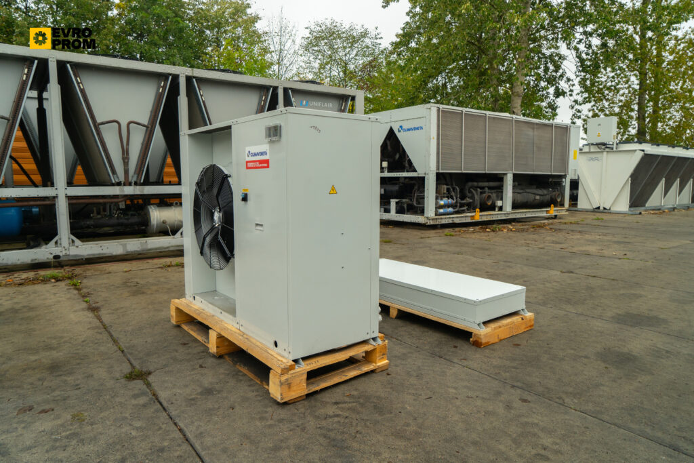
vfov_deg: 53.1
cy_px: 232
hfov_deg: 73.7
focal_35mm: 24
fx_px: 463
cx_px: 347
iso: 400
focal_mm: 24
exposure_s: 1/160
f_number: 5
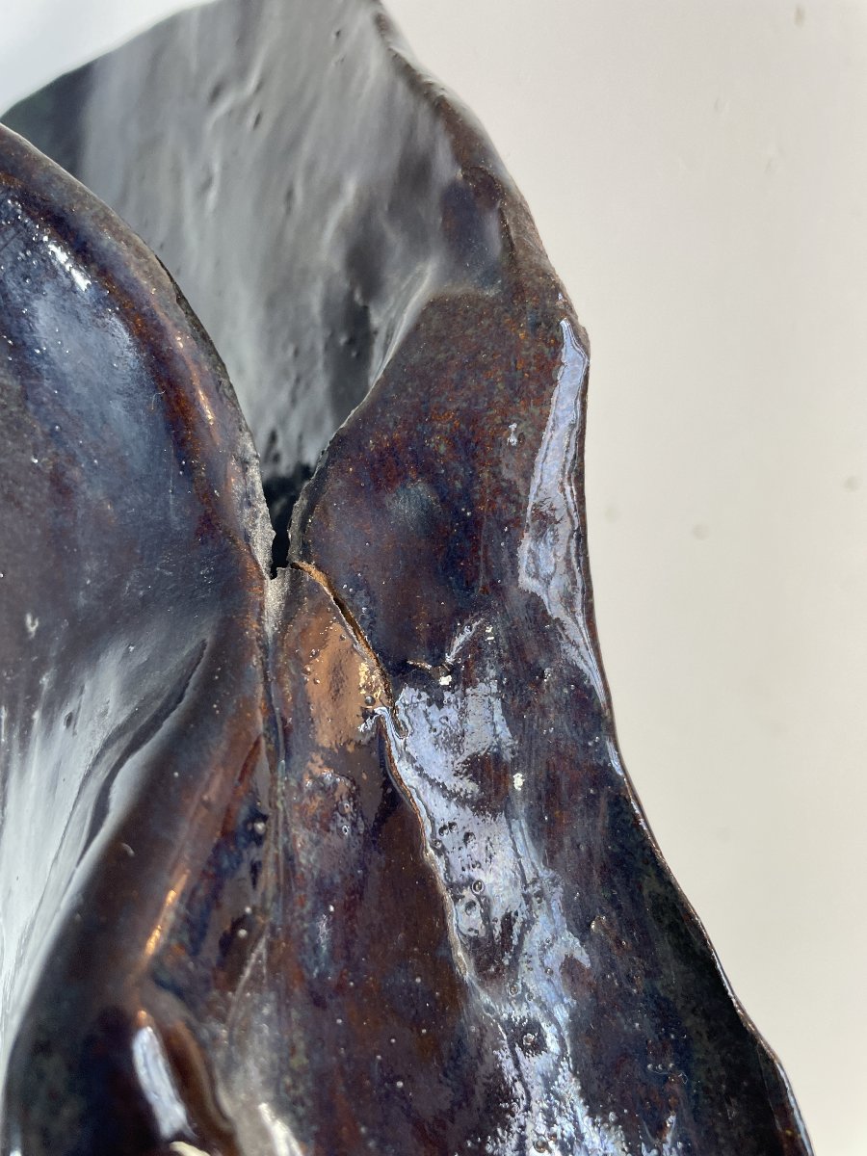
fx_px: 868
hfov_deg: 53.1
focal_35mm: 26
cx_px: 434
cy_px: 578
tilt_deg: -11.6
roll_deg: +3.7
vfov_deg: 67.3
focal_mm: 4.2
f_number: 1.6
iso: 80
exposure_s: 1/100
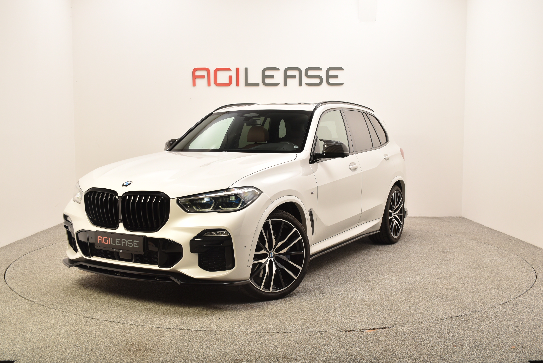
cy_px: 182
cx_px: 272
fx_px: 588
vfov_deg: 34.2
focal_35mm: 39
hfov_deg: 49.5
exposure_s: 1/200
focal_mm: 26
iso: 100
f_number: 8
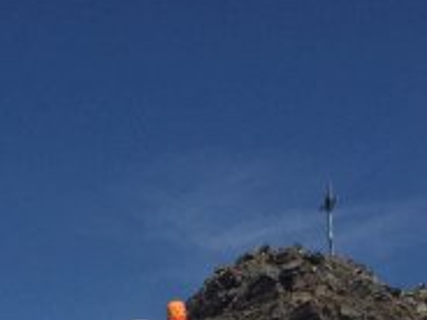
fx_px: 1986
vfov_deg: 8.4
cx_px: 93
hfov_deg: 12.2
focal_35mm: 161
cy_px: 802
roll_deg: +1.7
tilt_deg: -3.4
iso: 32
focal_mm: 4.15
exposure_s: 1/6623
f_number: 2.2
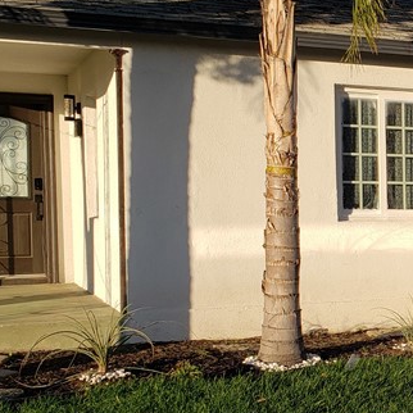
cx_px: 567
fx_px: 985
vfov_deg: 23.6
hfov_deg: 21.0
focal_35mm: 73
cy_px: 280
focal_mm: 4.3
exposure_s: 1/1019
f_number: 2.4
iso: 50
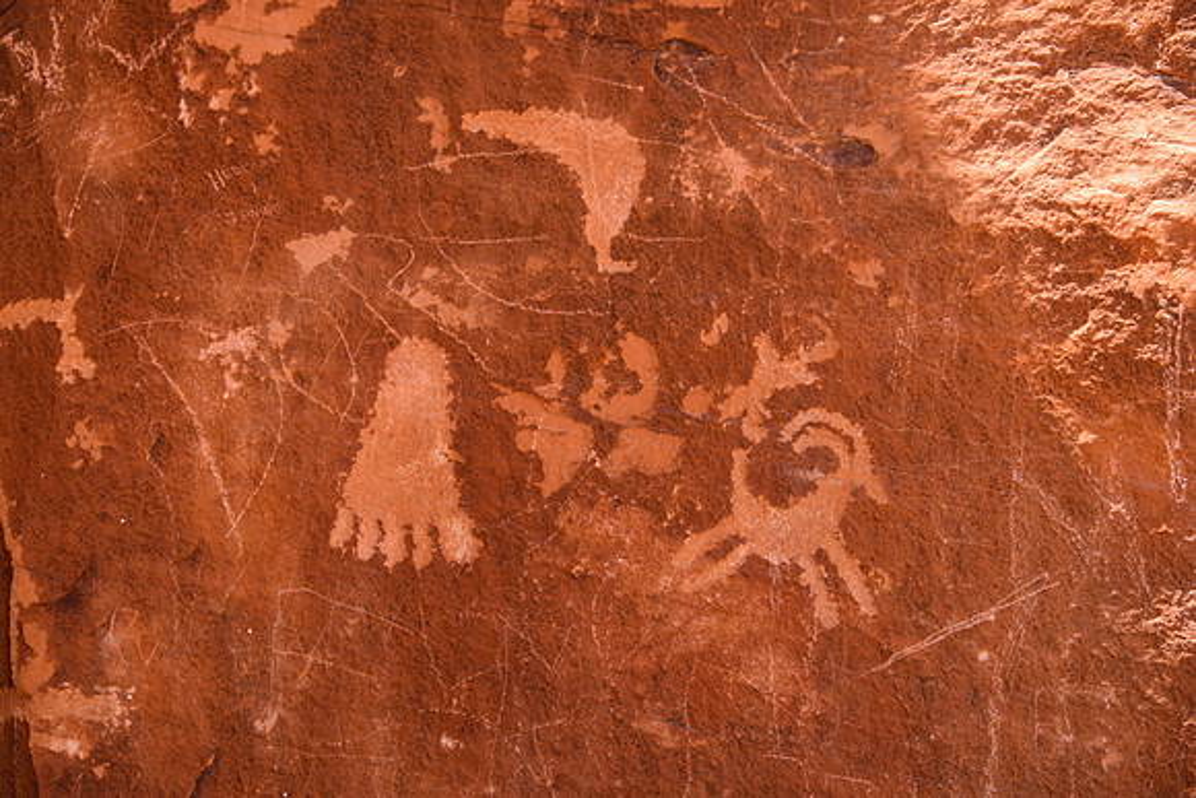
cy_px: 399
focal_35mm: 129
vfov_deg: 10.6
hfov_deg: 15.9
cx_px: 598
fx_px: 4286
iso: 100
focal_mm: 86
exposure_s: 1/30
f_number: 5.6
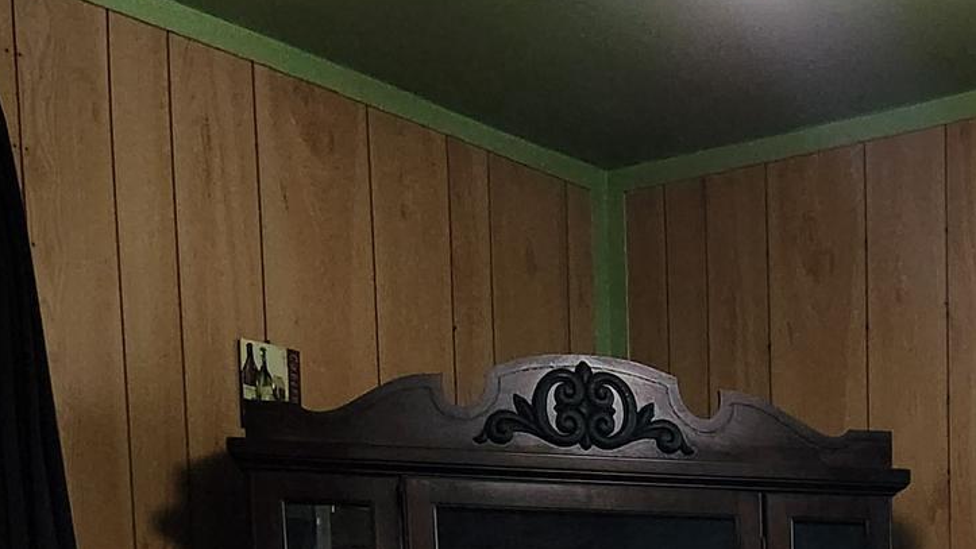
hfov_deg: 27.8
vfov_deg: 15.0
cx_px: 1002
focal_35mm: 71
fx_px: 1838
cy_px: 955
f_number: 1.8
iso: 640
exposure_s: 1/120
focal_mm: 5.4
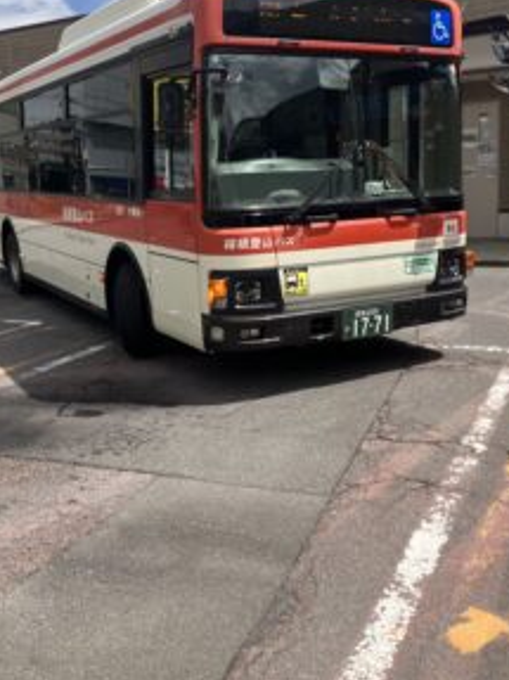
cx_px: 218
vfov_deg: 47.9
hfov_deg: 36.7
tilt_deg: -9.3
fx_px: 765
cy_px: 329
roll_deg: +3.3
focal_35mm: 39
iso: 32
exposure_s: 1/2703
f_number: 1.8
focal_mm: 3.99
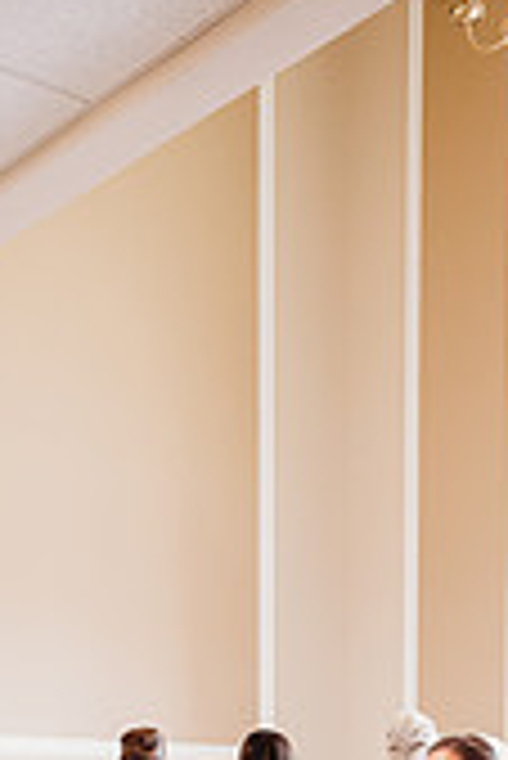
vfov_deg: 27.5
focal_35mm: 64
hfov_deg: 21.0
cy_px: 917
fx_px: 1352
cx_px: 405
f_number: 2.5
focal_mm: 24
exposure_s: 1/160
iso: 640
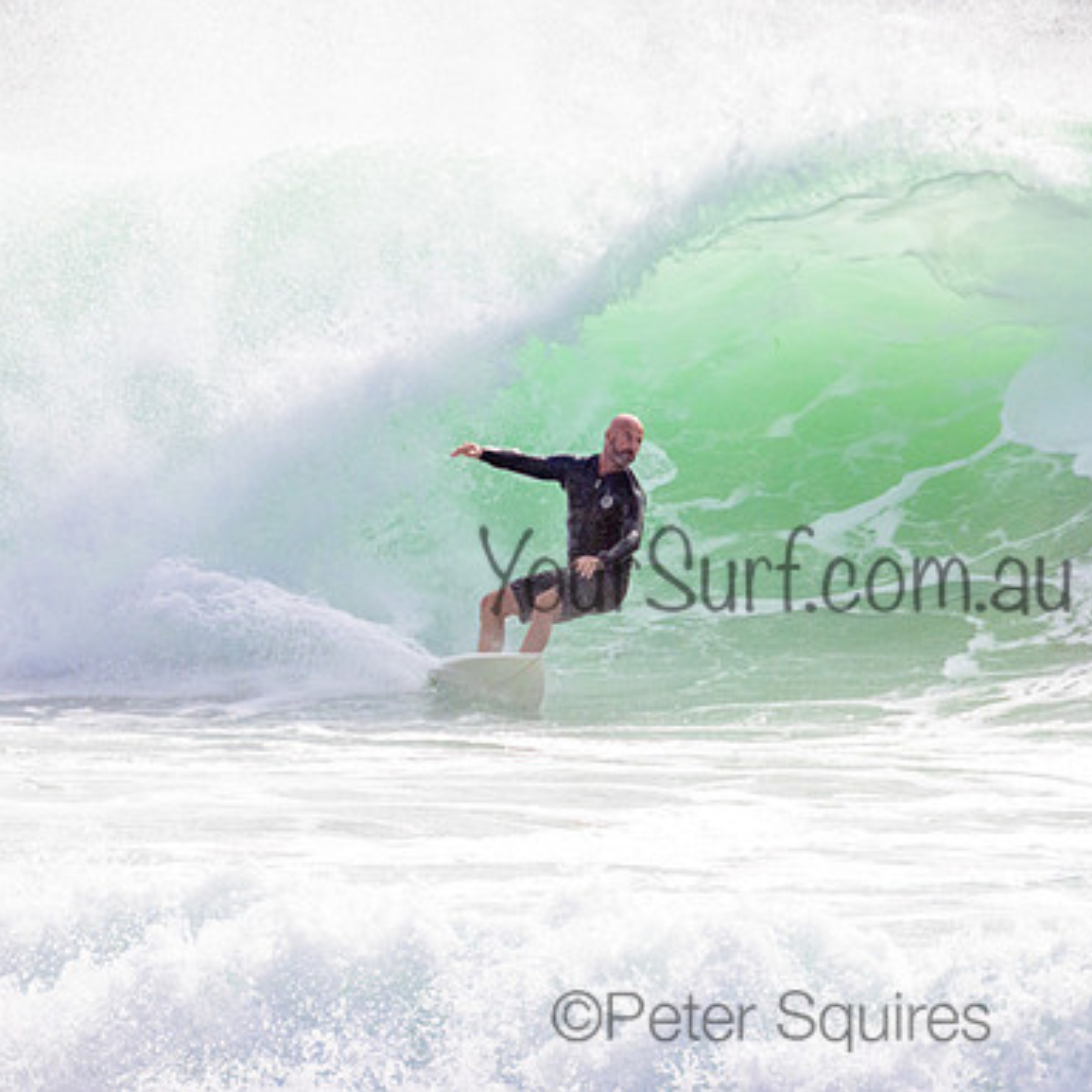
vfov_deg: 1.3
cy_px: 419
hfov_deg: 1.3
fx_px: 47254
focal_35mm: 1324
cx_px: 578
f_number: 11
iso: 640
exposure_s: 1/2000
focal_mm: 800
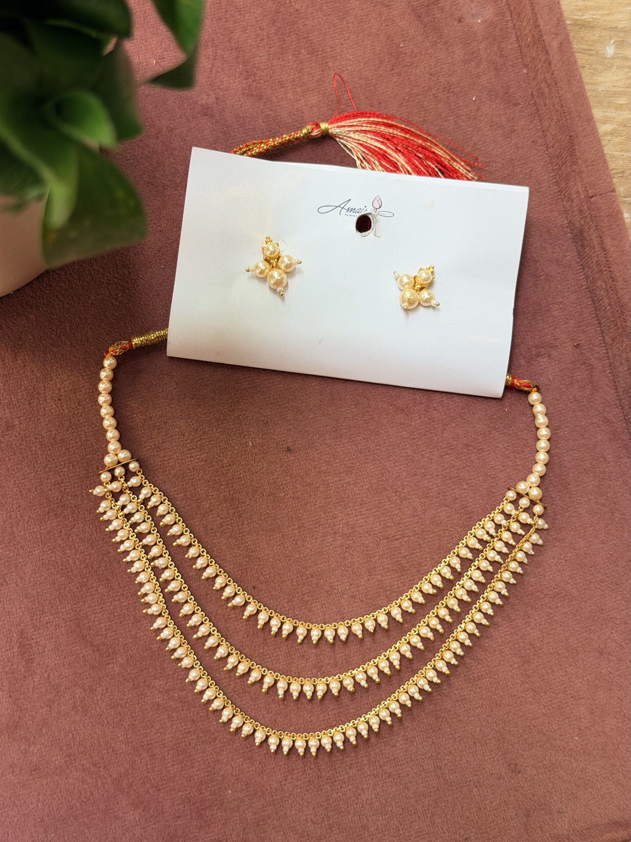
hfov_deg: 30.3
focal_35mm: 48
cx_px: 316
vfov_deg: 39.7
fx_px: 1167
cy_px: 421
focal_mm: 6.76
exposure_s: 1/121
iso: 64
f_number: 1.78
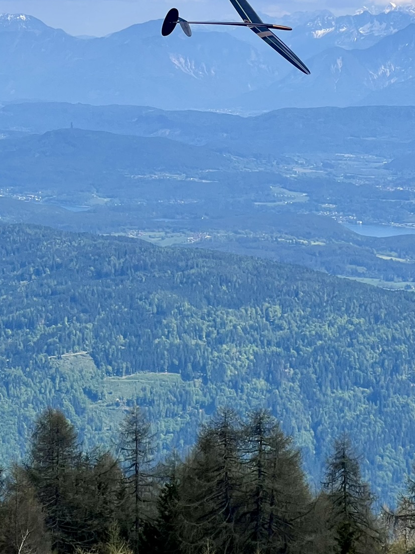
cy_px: 132
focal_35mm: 142
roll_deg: -3.2
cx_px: 273
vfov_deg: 13.8
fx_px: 2270
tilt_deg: -3.2
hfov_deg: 10.4
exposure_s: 1/986
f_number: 2.8
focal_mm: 9
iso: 32
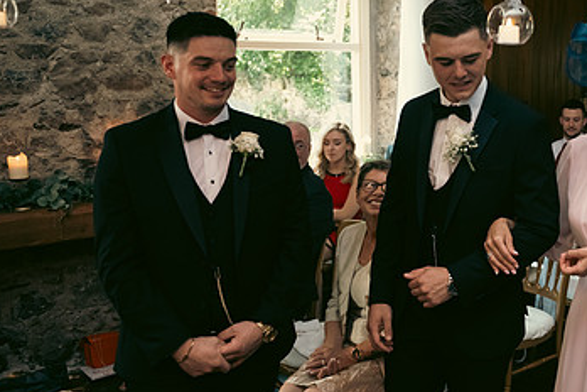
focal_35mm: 40
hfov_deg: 45.7
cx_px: 477
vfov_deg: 33.3
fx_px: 652
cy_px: 161
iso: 1250
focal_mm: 24
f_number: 3.5
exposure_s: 1/160
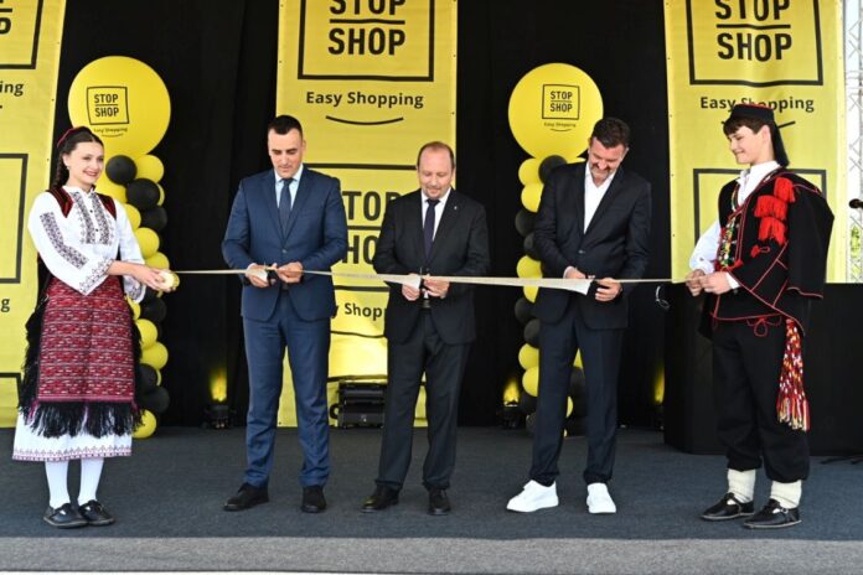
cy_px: 288
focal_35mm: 42
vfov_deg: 31.9
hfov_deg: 46.4
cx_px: 432
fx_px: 1007
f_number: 4
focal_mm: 28
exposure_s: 1/320
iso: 200
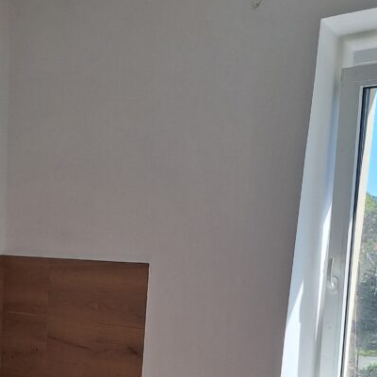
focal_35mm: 52
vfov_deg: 31.0
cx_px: 61
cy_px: 352
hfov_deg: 31.7
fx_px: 641
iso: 40
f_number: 1.8
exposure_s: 1/497
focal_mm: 5.54
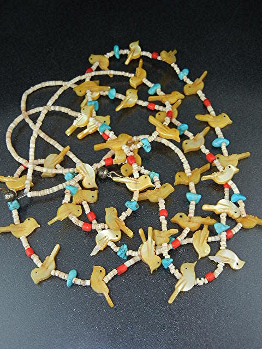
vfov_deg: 42.1
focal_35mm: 45
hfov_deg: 32.2
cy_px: 174
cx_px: 131
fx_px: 454
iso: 244
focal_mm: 8.1
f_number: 3.8
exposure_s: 1/30
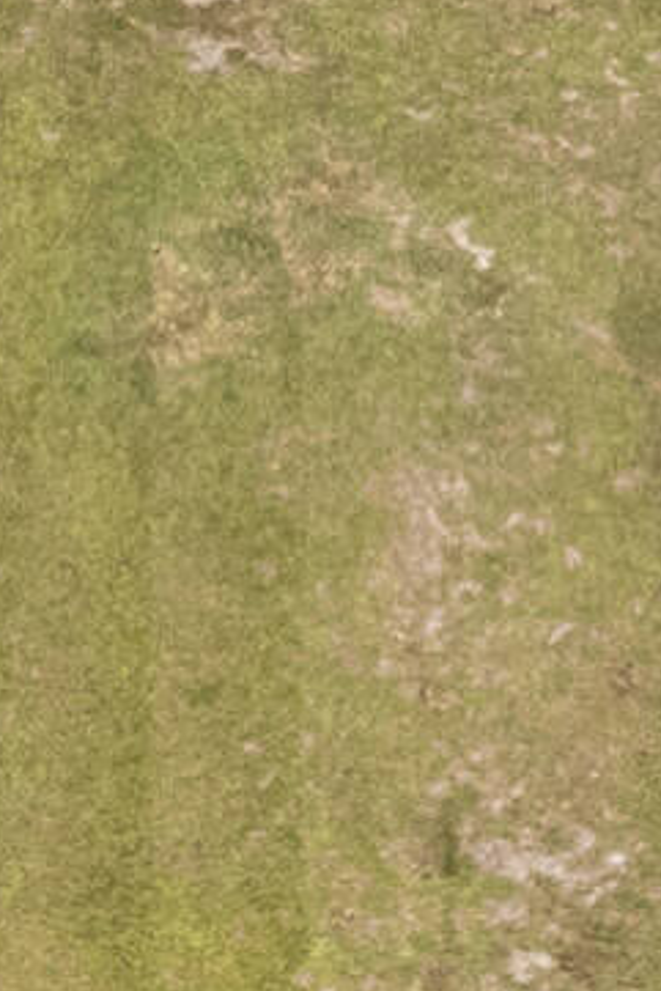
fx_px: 5145
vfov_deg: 10.1
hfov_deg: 7.3
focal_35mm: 187
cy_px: -1047
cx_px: 507
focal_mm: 8.38
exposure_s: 1/3200
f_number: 2.8
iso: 100
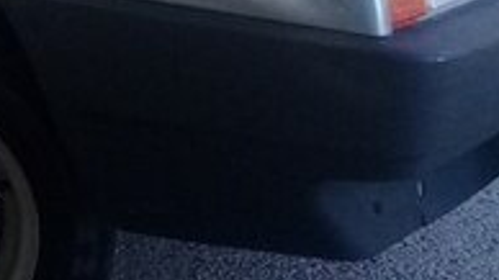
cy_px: -261
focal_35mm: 115
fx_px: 1521
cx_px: -340
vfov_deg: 9.9
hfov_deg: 16.3
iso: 100
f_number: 2.2
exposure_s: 1/100
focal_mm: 3.3
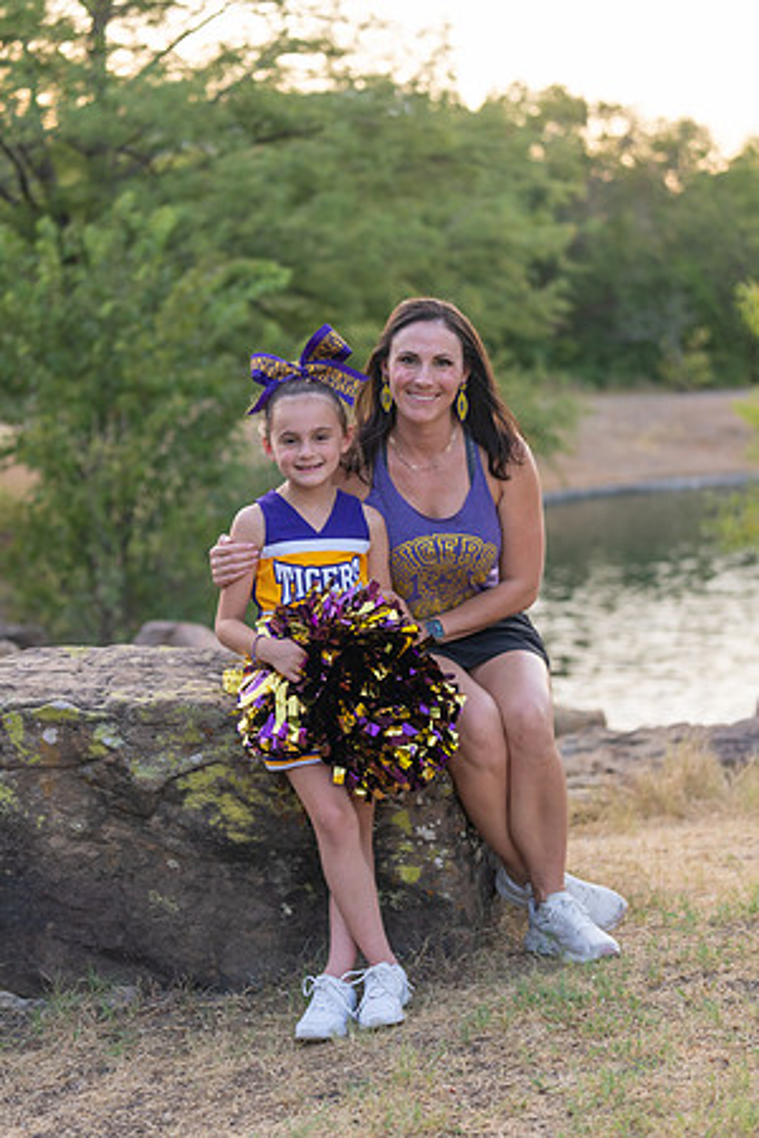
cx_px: 380
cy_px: 569
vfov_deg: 28.8
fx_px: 2214
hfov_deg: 19.5
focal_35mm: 70
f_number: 2.8
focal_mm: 70
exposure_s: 1/320
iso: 400
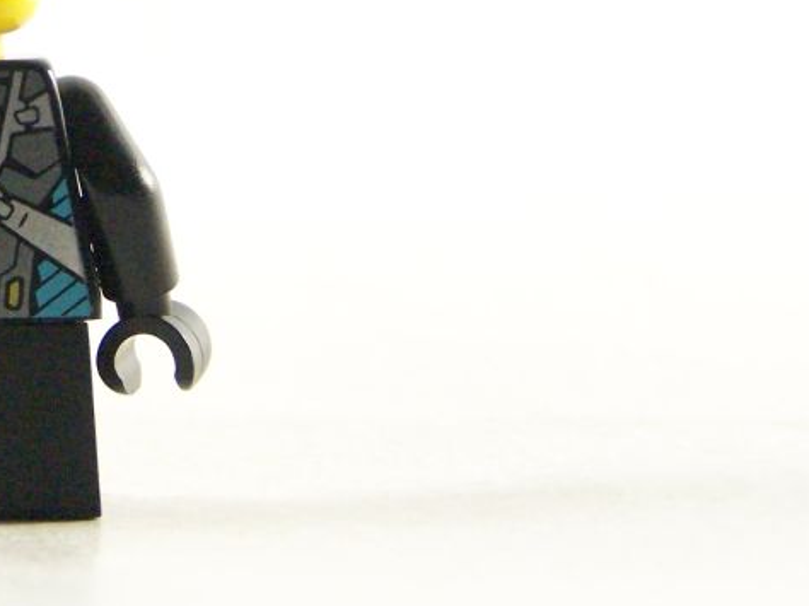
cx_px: -48
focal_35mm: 227
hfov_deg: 8.7
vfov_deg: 6.5
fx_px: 5302
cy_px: 2
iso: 400
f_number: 3.2
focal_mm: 17.5
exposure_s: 1/60
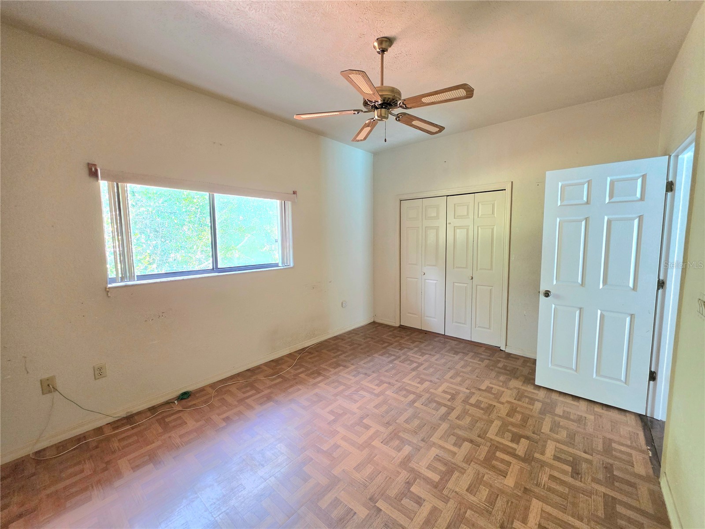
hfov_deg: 106.2
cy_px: 264
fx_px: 265
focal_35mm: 13
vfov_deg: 89.9
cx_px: 352
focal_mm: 2.2
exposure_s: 1/60.2
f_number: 1.9
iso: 320
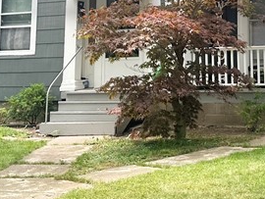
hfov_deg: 21.2
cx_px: 224
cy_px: -45
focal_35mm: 91
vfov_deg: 15.6
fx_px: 697
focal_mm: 6.86
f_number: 1.78
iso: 80
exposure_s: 1/879
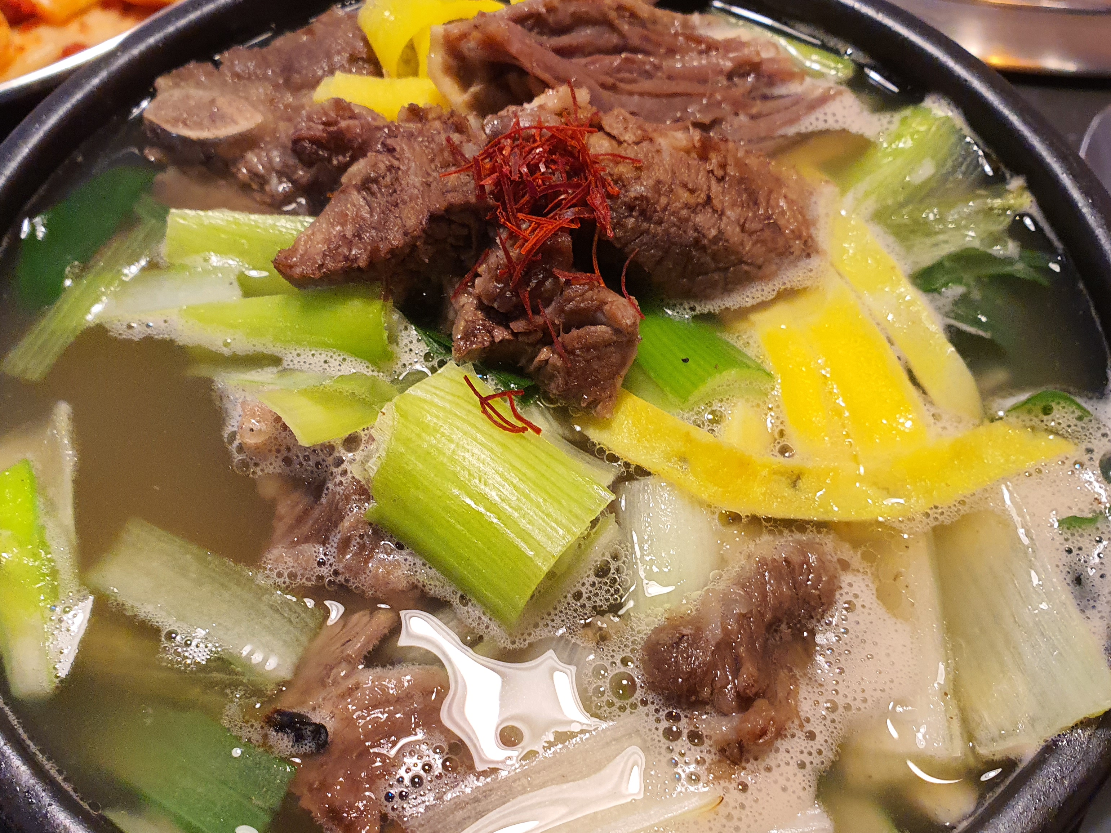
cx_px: 479
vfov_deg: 41.7
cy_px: 474
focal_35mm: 34
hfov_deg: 53.8
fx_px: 1091
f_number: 2.4
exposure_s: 1/40
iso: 320
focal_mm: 4.3
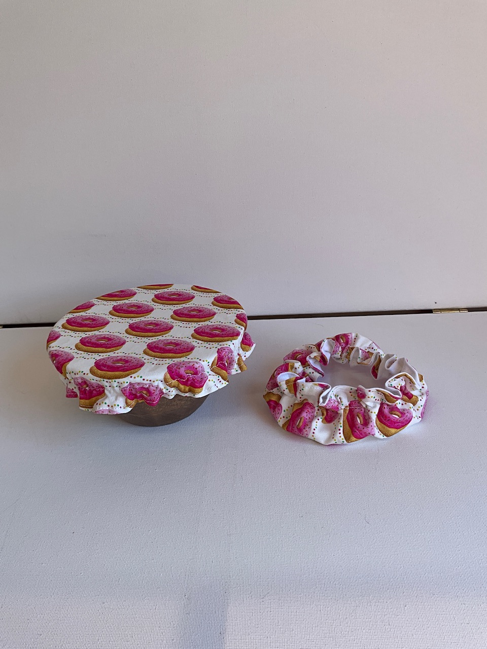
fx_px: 544
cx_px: 244
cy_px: 324
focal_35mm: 29
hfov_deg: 48.2
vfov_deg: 61.7
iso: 20
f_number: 1.8
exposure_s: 1/172
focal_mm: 3
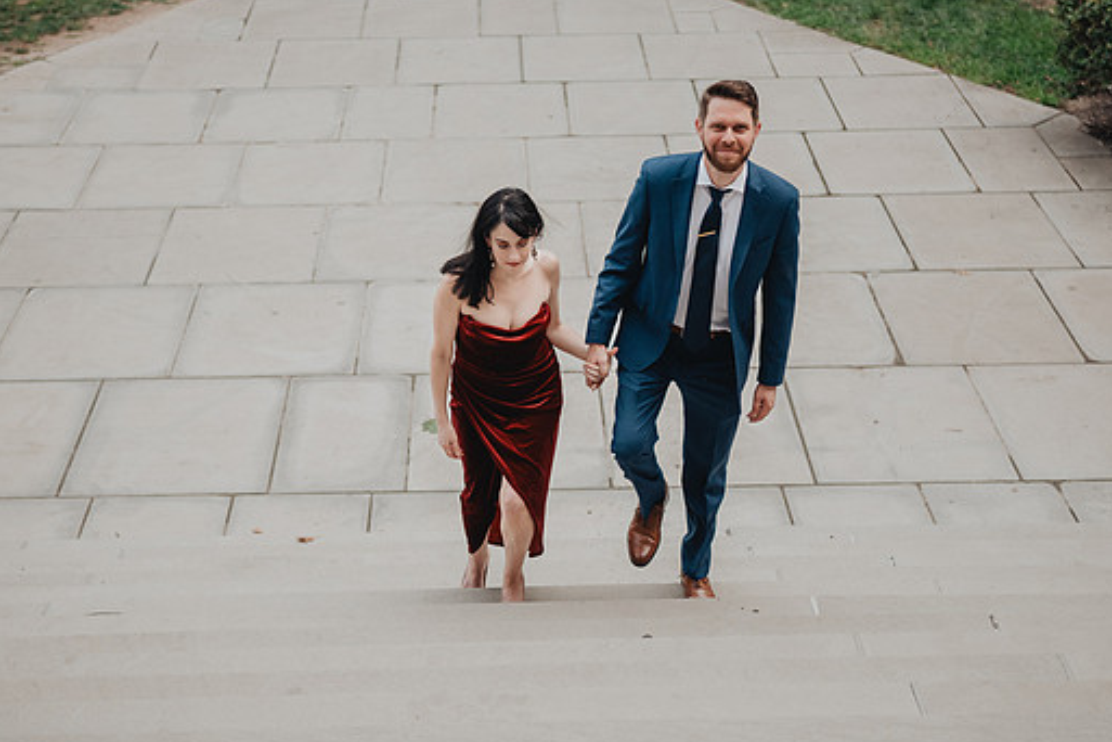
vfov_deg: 19.7
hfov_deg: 29.2
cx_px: 565
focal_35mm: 69
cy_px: 340
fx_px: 2131
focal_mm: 55
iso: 400
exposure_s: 1/500
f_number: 2.8
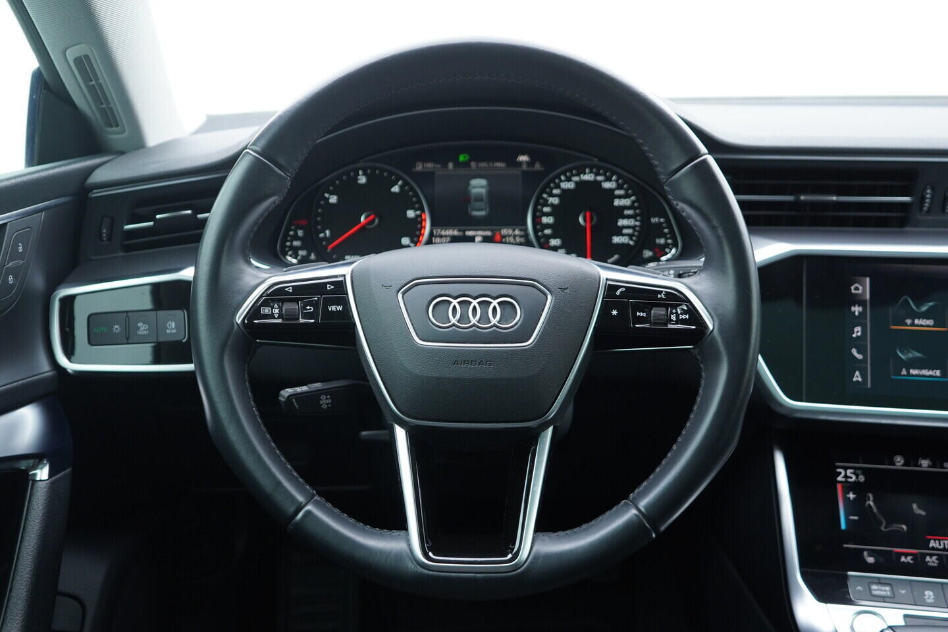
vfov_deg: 36.9
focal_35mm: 36
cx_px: 474
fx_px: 948
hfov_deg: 53.1
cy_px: 316
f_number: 2.8
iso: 320
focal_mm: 24
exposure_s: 1/40
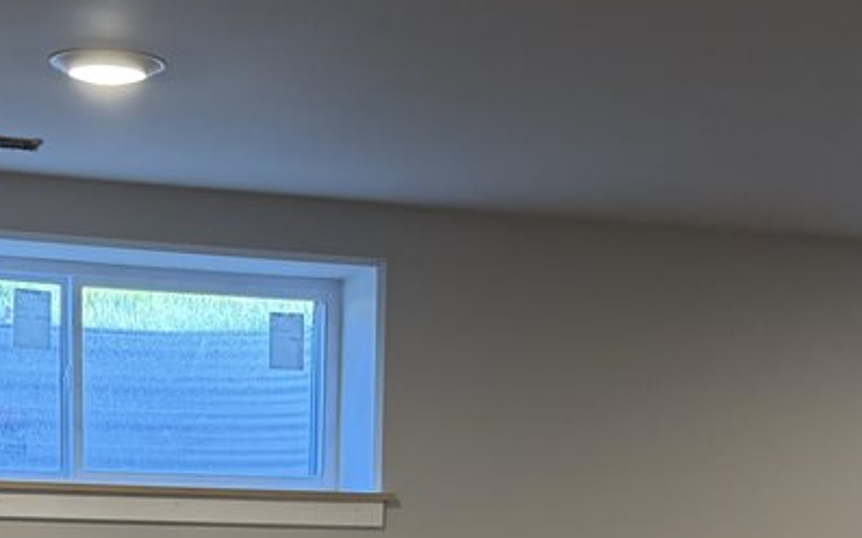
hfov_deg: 25.1
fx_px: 1926
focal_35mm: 82
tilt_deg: -6.2
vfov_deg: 14.5
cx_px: 317
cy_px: 880
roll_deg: -0.8
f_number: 1.78
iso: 125
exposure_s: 1/60
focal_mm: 6.76
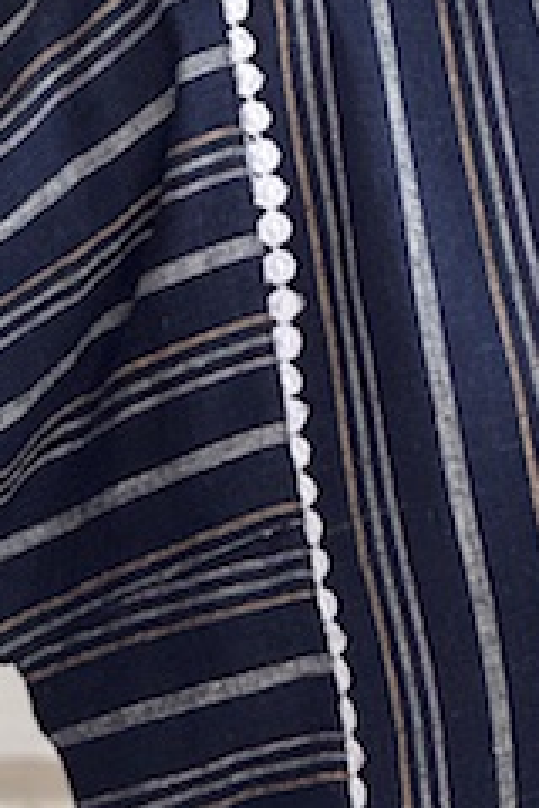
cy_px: 428
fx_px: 7478
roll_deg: -1.2
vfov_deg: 6.2
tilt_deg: -4.2
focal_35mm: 333
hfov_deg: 4.1
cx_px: 692
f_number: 2.8
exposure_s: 1/100
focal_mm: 9
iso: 100
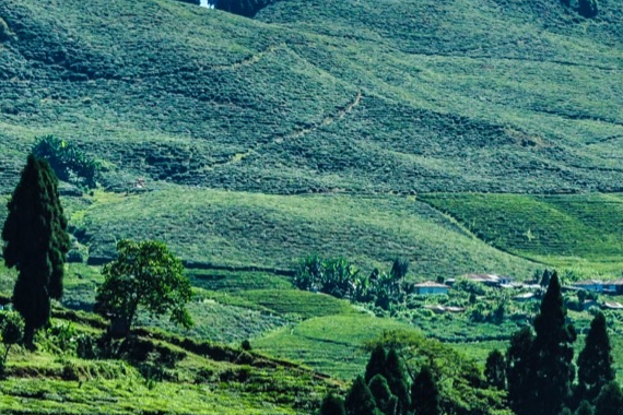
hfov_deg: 5.0
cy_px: 452
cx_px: 668
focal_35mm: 412
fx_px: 7129
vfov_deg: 3.3
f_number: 7.1
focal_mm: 98
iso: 200
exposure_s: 1/800
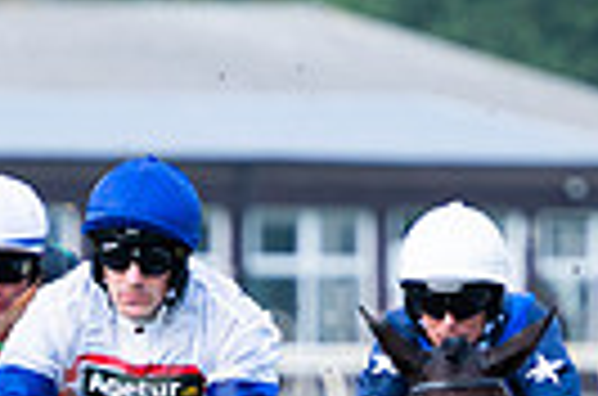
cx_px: 117
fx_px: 15295
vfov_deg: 1.5
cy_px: 639
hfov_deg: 2.2
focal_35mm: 923
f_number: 4
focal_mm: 210
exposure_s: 1/1000
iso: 500
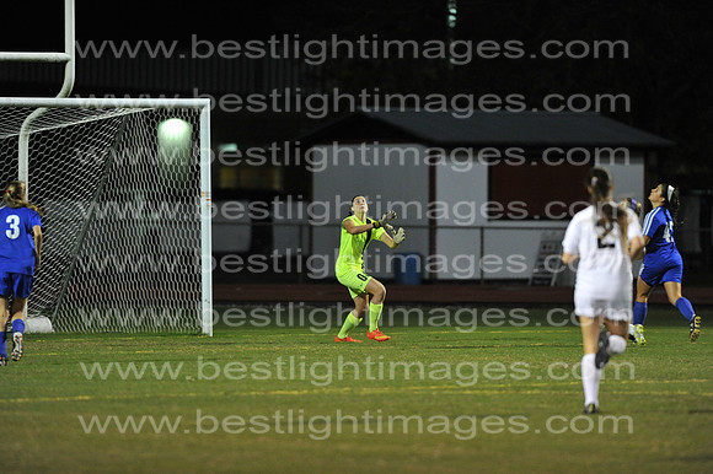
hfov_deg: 6.9
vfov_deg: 4.6
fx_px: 5938
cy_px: 237
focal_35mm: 300
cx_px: 356
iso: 5000
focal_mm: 300
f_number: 3.2
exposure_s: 1/400
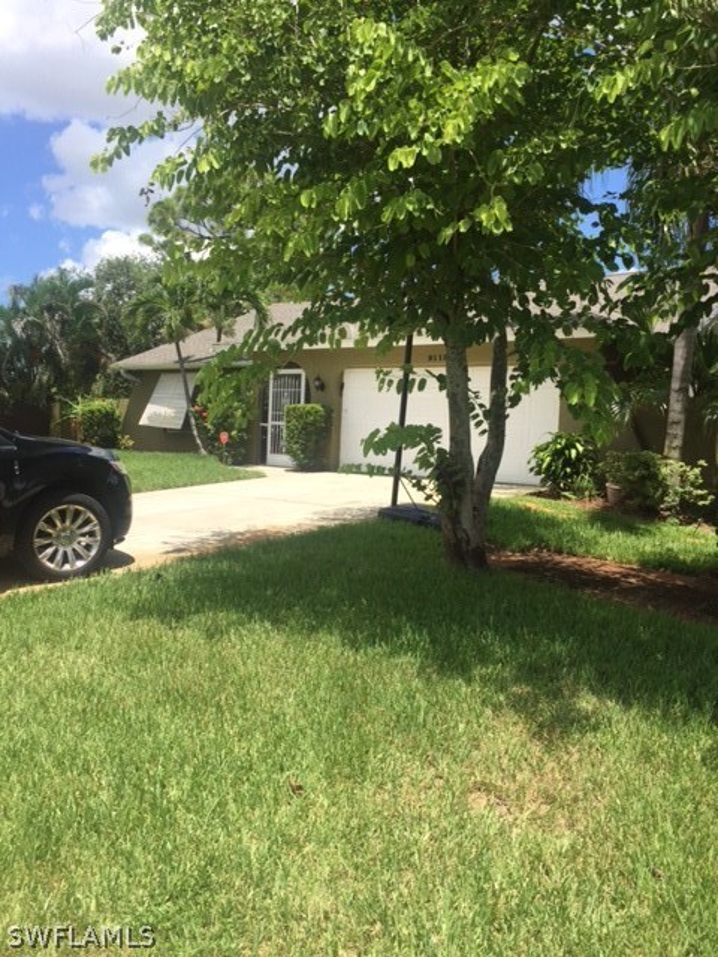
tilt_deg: -1.0
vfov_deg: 61.7
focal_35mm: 29
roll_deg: -2.9
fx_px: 802
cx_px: 359
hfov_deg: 48.2
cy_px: 478
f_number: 2.2
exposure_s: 1/1522
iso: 32
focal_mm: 4.15
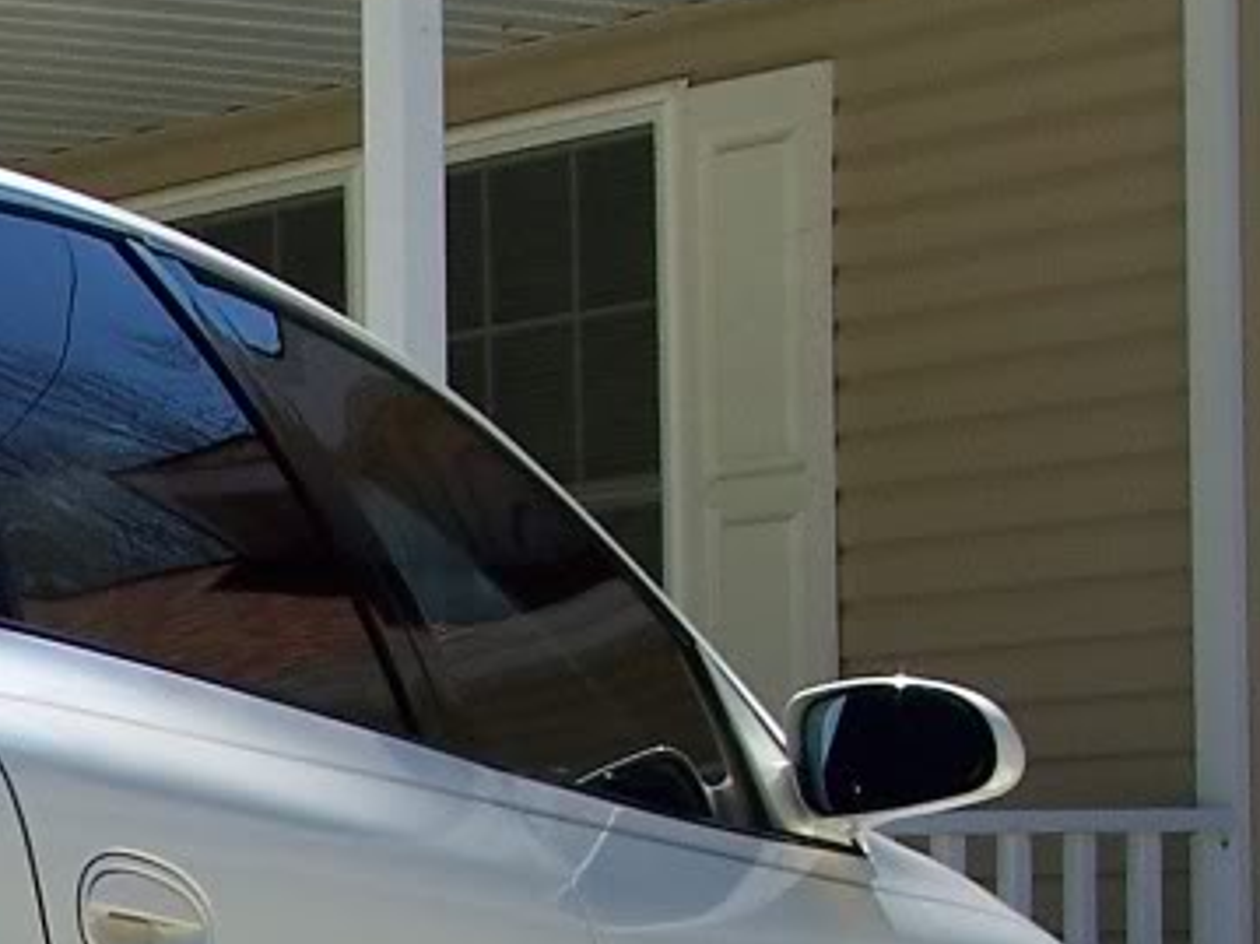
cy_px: 1153
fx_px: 5640
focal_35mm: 155
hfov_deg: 11.7
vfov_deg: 9.4
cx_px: -1035
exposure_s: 1/500
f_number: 4
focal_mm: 8
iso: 100
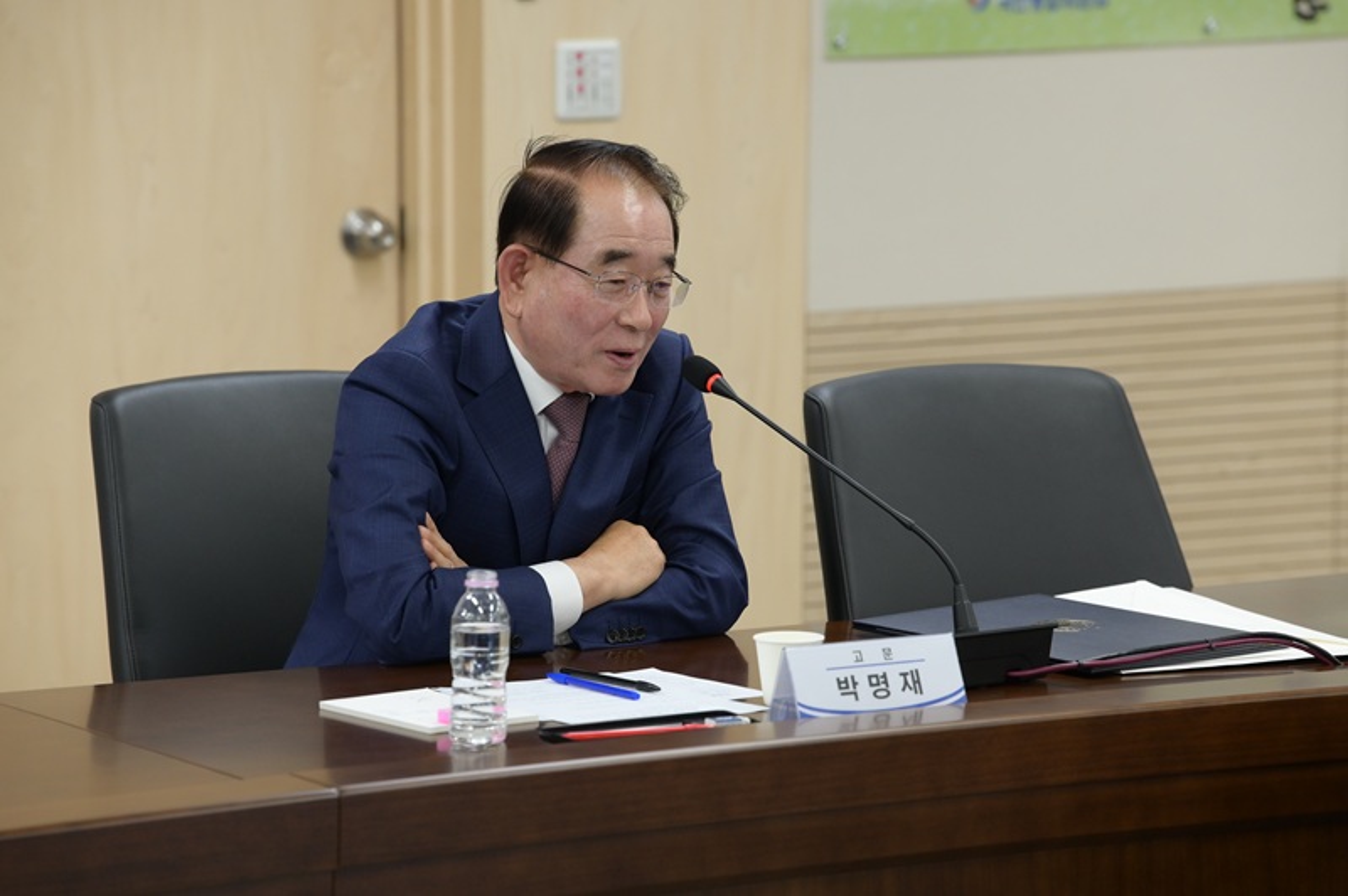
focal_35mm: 150
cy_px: 448
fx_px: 5612
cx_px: 674
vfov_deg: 9.1
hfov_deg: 13.7
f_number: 4.5
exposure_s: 1/320
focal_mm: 150
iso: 2000
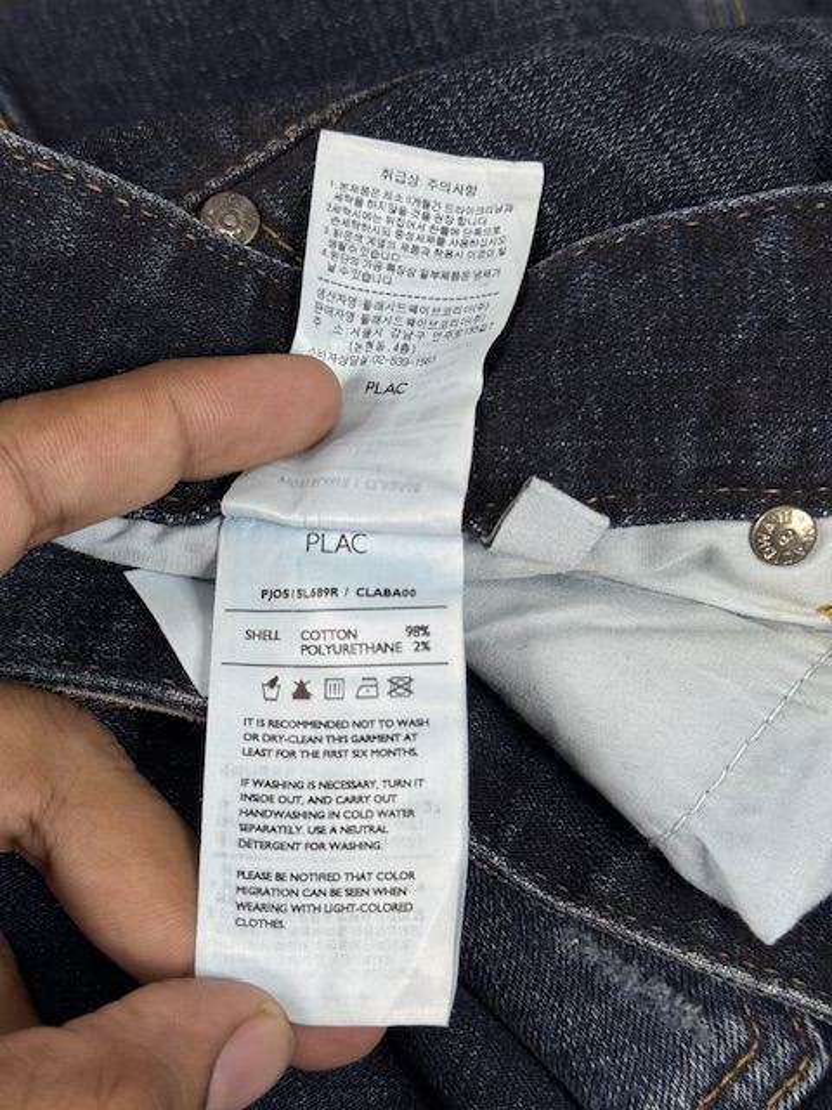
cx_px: 416
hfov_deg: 30.3
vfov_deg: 39.7
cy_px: 555
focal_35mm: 48
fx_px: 1538
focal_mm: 6.76
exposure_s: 1/121
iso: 50
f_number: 1.78
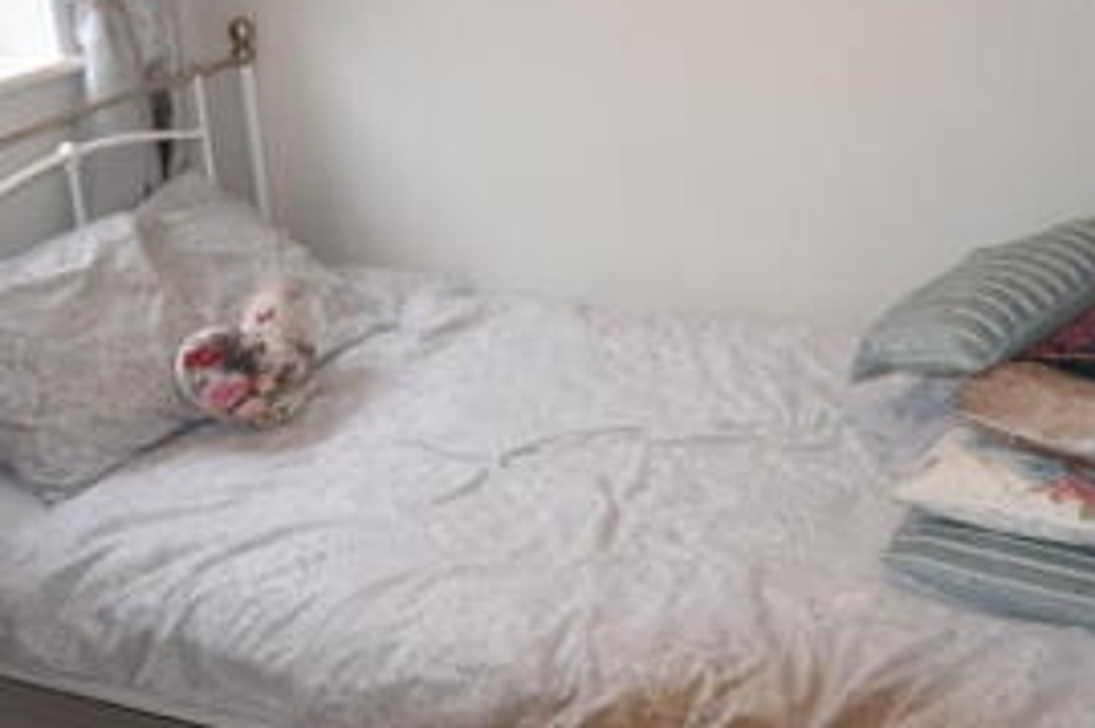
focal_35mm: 40
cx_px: 714
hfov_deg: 47.6
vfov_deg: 31.8
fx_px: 1223
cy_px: 87
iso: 1100
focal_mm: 11
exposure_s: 1/60
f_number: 4.2
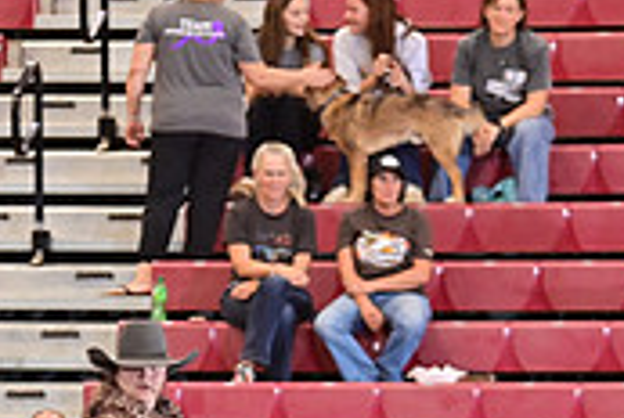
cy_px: 679
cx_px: 108
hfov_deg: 3.1
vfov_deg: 2.1
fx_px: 11633
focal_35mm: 670
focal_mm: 200
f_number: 4
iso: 2000
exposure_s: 1/250
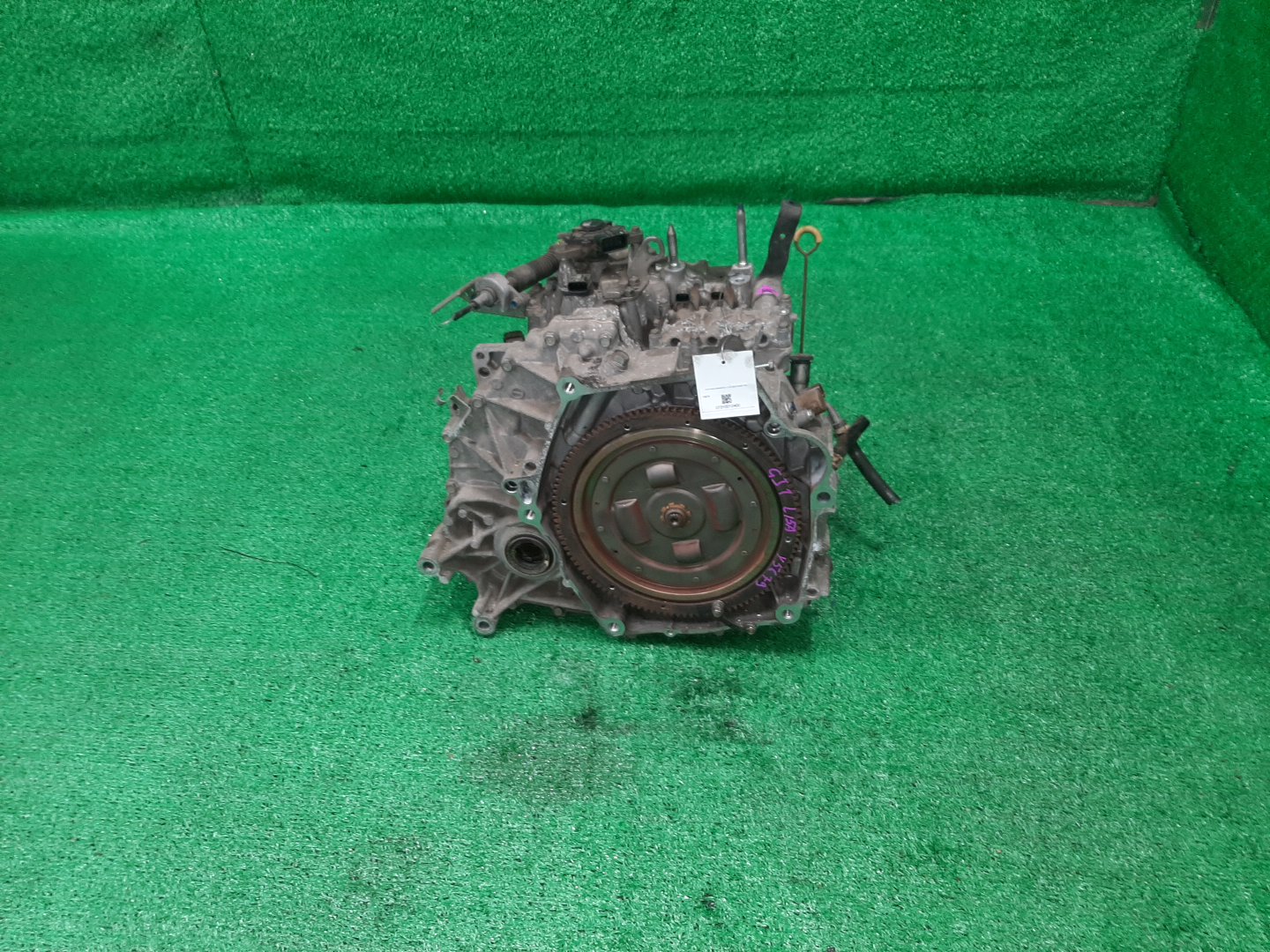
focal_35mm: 26
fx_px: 954
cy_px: 476
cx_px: 635
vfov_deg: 53.1
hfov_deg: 67.3
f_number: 1.7
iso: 120
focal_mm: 3.93
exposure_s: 1/50
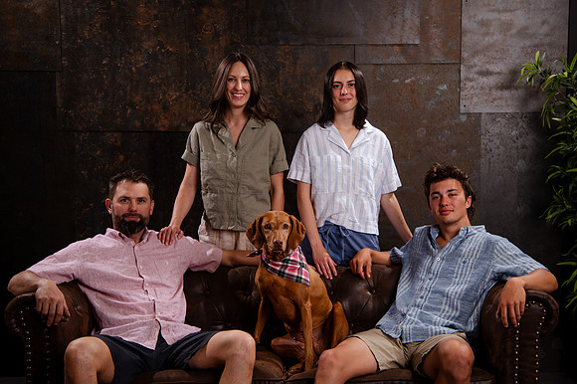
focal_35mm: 56
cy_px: 203
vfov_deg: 24.3
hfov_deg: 35.8
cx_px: 309
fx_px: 892
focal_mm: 52
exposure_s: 1/160
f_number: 8
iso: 1000
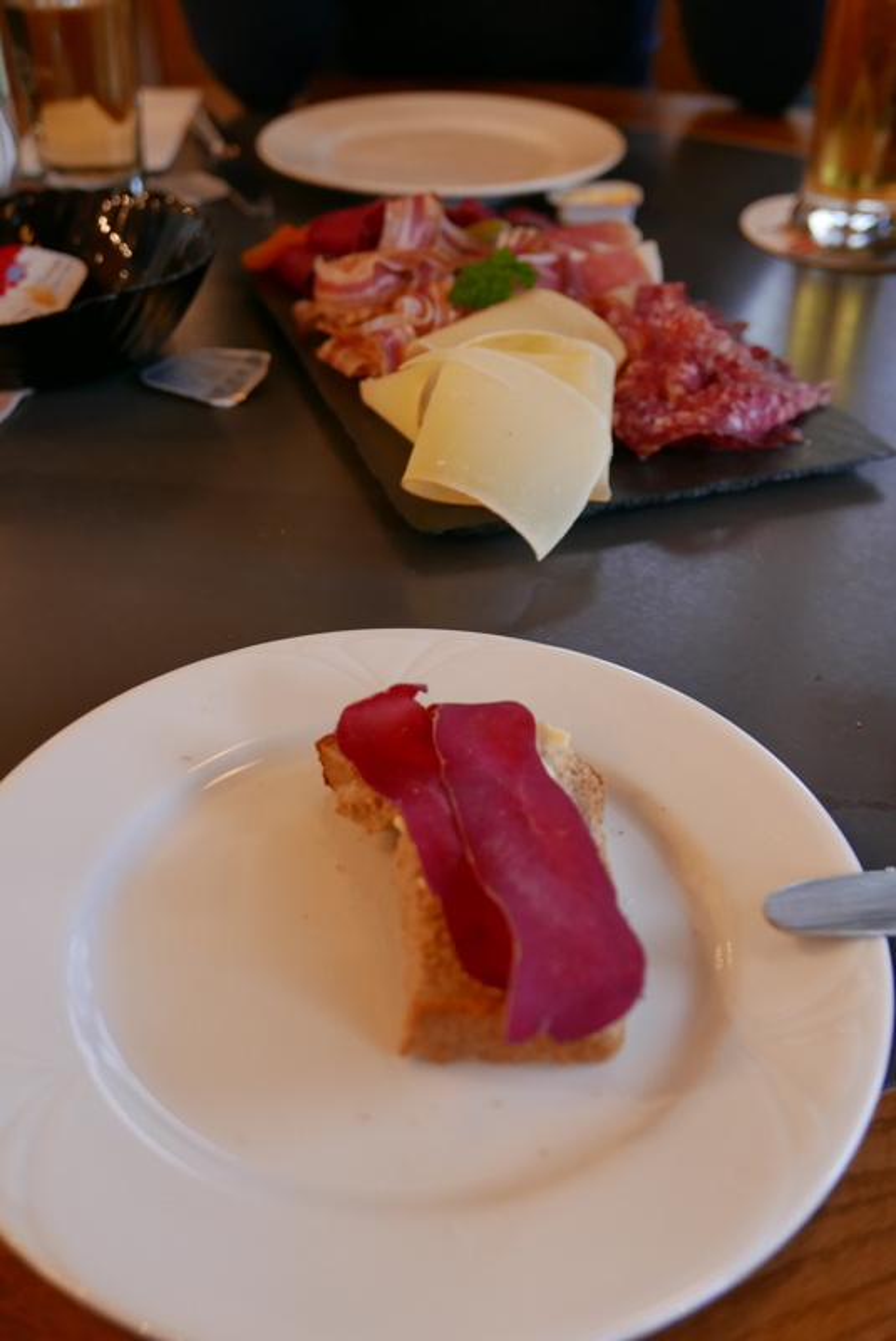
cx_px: 448
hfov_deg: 37.9
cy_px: 670
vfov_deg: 54.4
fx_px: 1304
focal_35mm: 35
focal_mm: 15.9
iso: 800
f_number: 2.3
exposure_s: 1/80
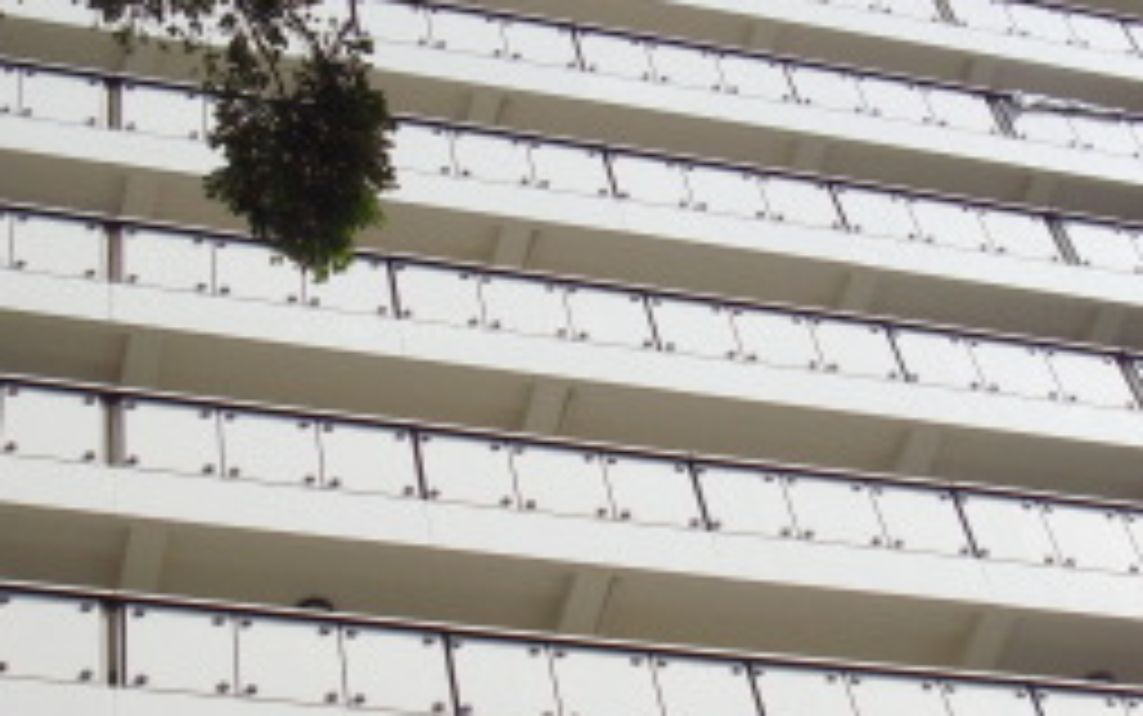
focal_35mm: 85
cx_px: 680
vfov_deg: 15.4
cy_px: 329
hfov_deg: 24.3
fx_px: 2649
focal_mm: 6.2
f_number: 5.6
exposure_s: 1/500
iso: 80
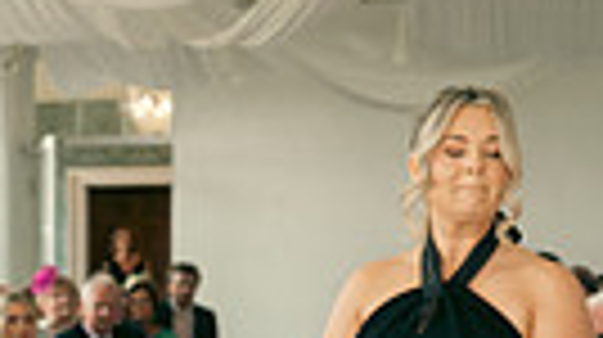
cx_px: -32
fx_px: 1741
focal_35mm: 109
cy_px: 448
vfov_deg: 10.8
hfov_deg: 19.0
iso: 640
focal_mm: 24
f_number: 3.5
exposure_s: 1/160
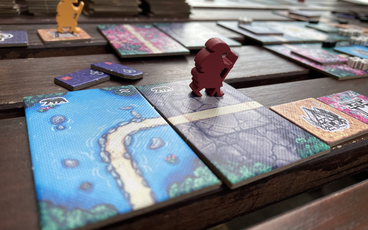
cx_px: 183
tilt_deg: -27.3
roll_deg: -5.8
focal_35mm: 27
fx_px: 271
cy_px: 110
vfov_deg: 46.0
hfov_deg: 68.4
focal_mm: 4.25
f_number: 1.8
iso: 32
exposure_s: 1/389
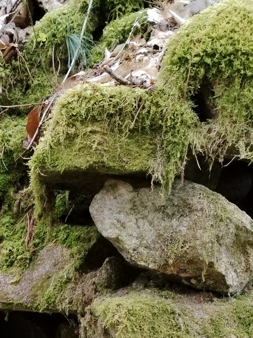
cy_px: 350
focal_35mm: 75
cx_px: 10
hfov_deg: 19.2
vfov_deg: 24.6
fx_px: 731
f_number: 1.8
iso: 312
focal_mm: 4.26
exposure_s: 1/100
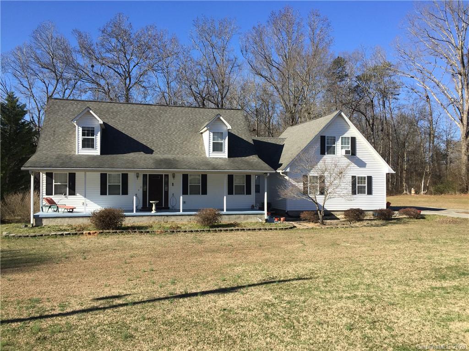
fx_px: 393
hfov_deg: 61.7
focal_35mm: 29
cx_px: 234
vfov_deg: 48.2
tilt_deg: +0.9
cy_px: 176
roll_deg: -1.0
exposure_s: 1/1276
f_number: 2.2
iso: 32
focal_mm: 4.15
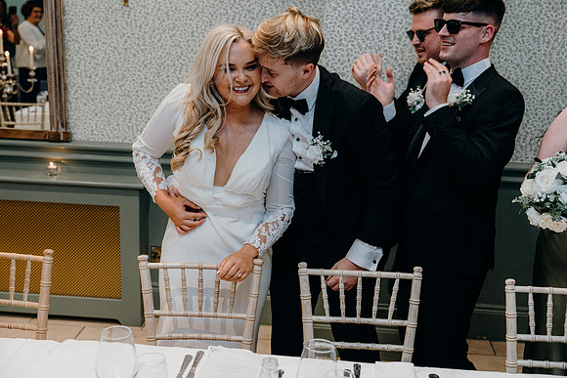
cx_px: 284
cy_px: 189
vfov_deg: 30.5
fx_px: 693
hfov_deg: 44.5
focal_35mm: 44
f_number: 3.5
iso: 2500
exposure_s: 1/160
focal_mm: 44
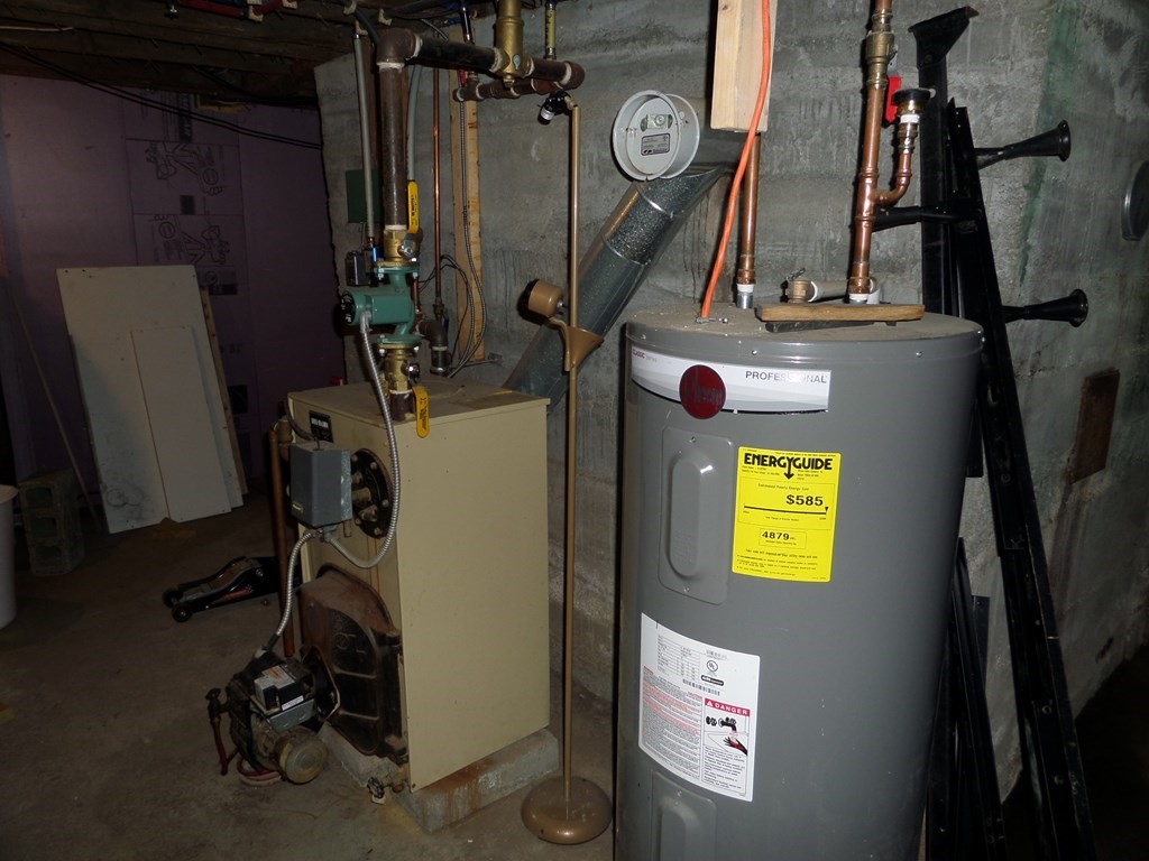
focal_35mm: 24
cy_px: 430
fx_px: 797
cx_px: 574
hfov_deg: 71.6
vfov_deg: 56.8
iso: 120
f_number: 3.2
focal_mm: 4
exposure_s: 1/30
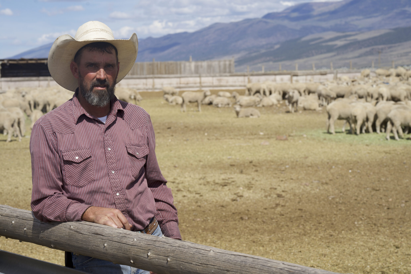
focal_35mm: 102
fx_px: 1164
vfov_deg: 13.4
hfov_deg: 20.0
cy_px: 137
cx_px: 206
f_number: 10
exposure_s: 1/200
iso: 100
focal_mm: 102
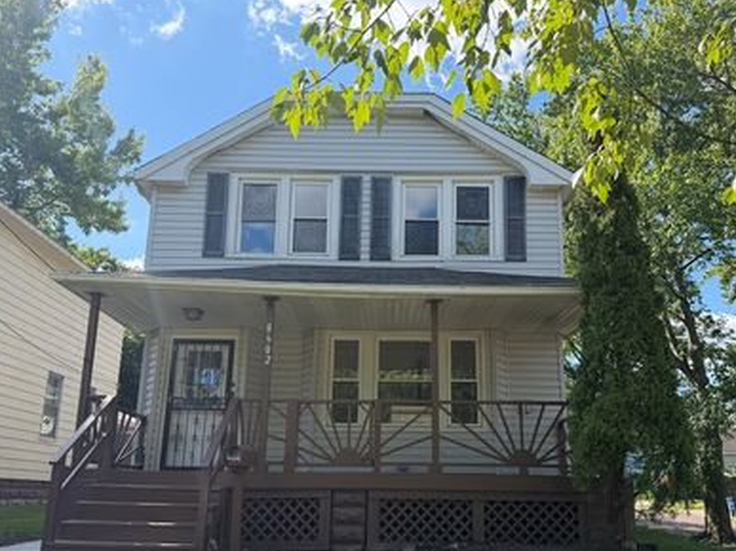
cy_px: 330
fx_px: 659
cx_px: 394
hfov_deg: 58.3
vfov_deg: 45.2
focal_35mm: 31
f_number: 1.78
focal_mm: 6.76
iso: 100
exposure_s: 1/1250
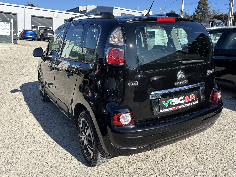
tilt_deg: -5.6
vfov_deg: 43.9
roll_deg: -3.0
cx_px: 123
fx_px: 218
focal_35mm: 32
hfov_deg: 56.8
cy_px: 70
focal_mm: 5.96
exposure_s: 1/2571
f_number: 1.6
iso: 50
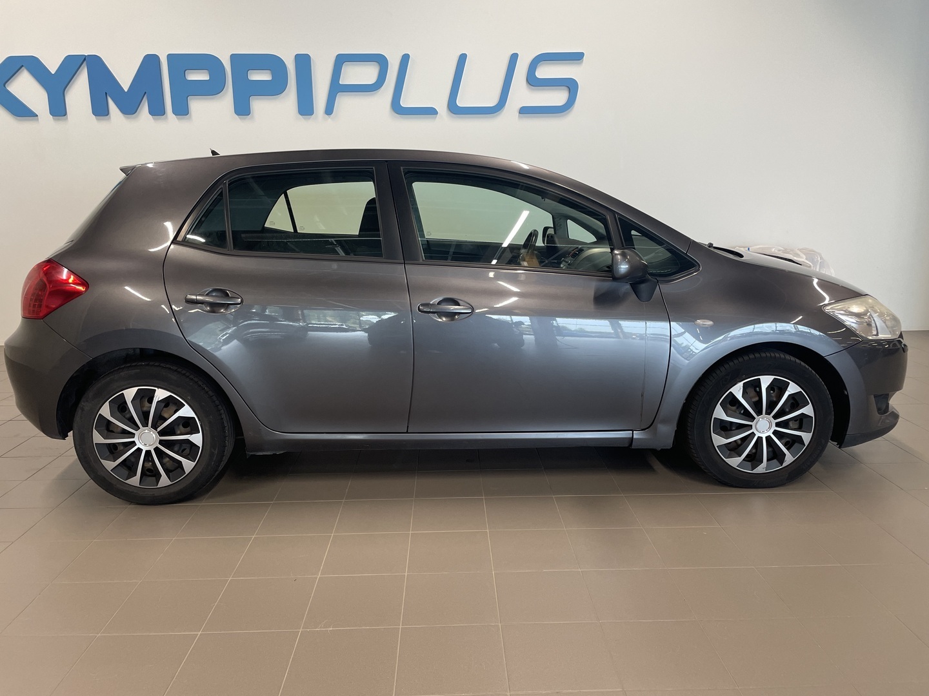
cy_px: 348
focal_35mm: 26
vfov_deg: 53.1
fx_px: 698
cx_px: 464
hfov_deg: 67.3
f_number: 1.6
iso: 100
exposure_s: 1/100
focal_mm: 4.2
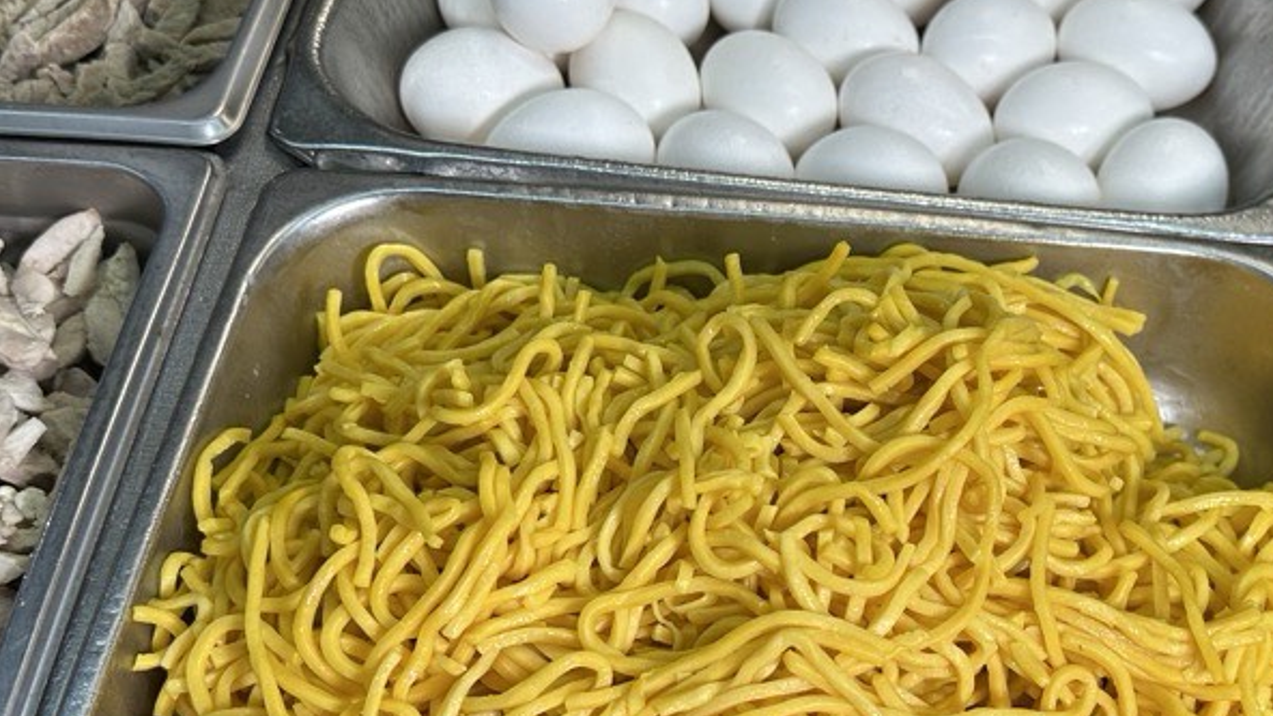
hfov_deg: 38.6
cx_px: 873
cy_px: 406
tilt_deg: -50.2
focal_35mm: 53
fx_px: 1789
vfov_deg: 22.6
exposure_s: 1/441
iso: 80
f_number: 1.78
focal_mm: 6.86
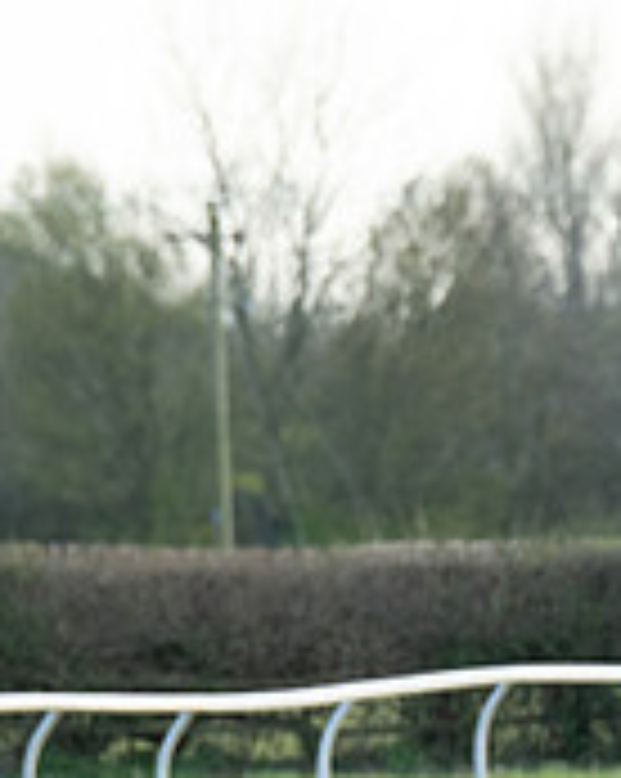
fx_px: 21726
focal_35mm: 944
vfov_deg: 2.1
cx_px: 1260
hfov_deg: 1.6
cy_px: 724
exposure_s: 1/1000
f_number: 4
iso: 800
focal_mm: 200
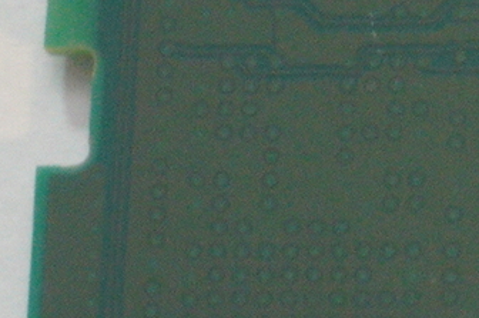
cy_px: -51
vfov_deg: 2.9
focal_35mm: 480
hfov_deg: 4.2
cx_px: 1121
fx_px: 6374
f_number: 5.6
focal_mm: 43
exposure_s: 1/30
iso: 1600
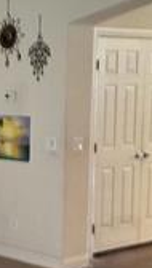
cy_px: 156
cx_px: -134
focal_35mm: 101
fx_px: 721
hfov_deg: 11.1
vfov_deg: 21.1
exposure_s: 1/30
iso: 640
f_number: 1.8
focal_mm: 5.4
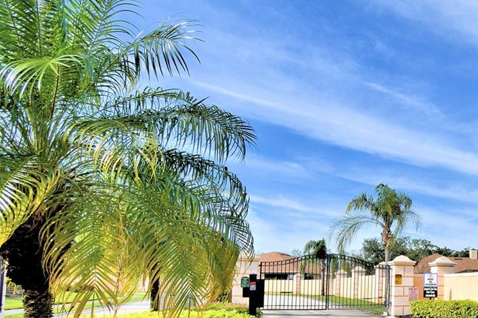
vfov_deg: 37.7
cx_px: 476
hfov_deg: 46.8
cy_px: 247
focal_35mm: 34
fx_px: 451
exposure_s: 1/1600
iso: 100
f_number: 4.5
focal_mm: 10
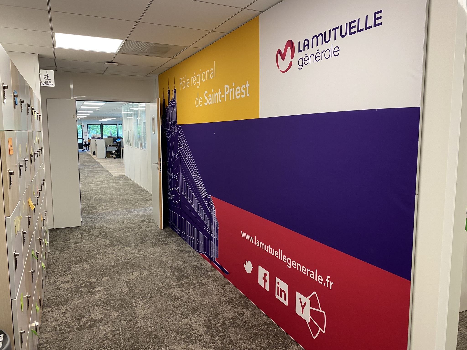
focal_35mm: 26
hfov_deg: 67.3
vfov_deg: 53.1
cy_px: 175
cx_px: 234
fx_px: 351
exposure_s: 1/50
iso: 100
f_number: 1.8
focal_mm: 4.25
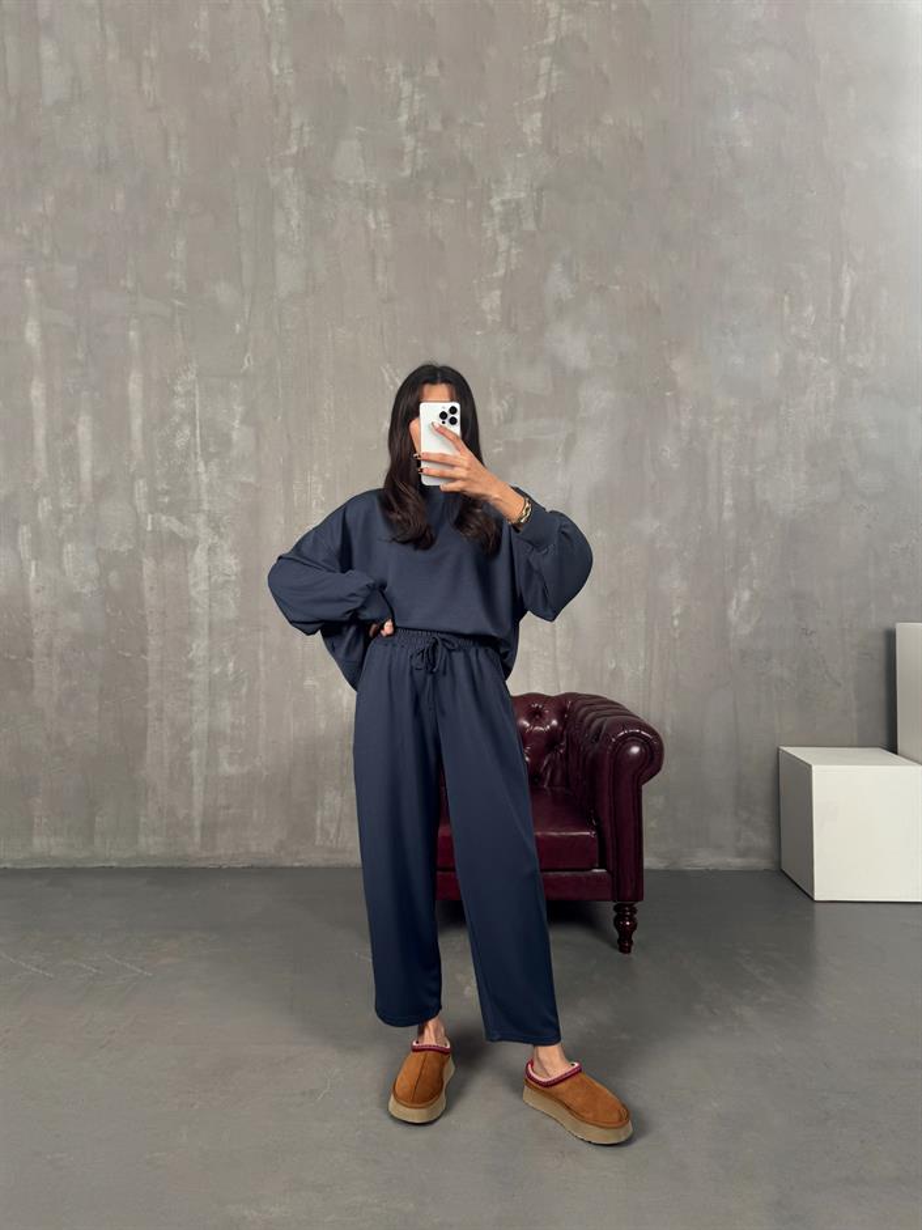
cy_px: 615
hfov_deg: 56.8
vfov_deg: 71.6
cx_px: 461
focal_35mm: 24
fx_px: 852
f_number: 1.78
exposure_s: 1/121
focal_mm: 6.76
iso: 100
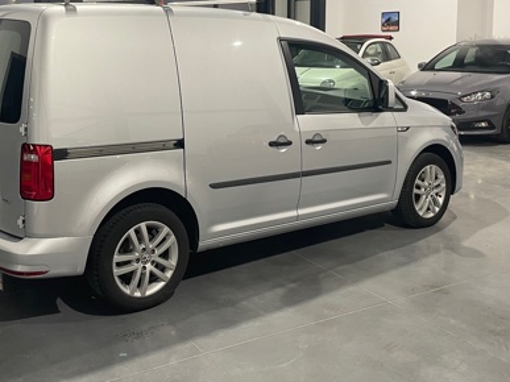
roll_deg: +0.4
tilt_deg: -6.7
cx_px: 202
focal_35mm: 43
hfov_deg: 43.6
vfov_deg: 33.1
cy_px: 105
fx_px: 633
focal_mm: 4.2
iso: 100
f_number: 1.6
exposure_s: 1/50
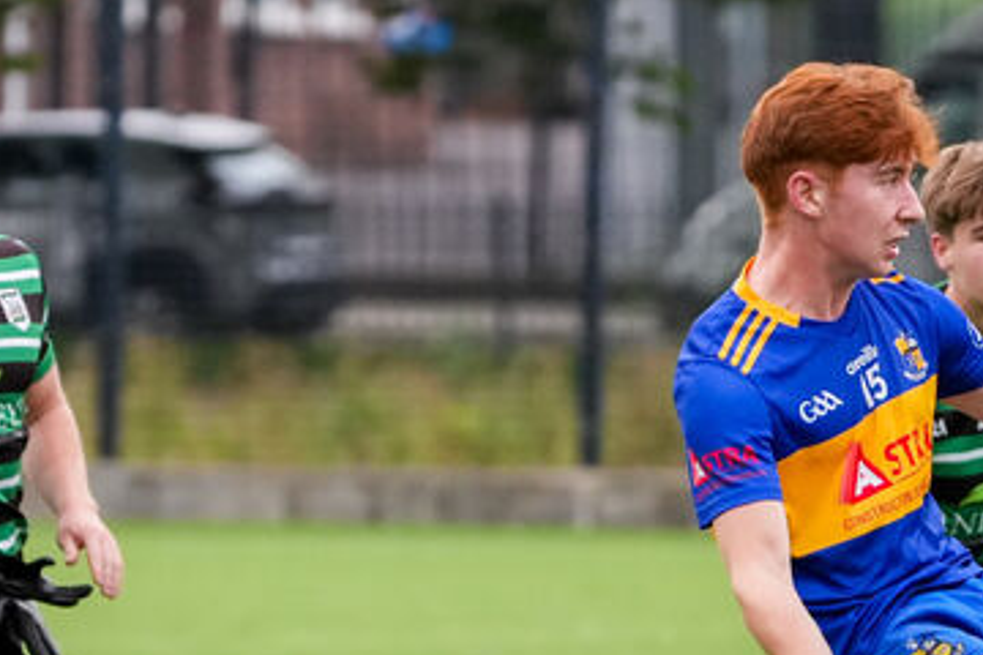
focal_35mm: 667
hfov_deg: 3.1
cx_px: 939
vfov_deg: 2.1
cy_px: 635
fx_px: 18211
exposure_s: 1/800
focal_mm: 300
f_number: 6.3
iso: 4000
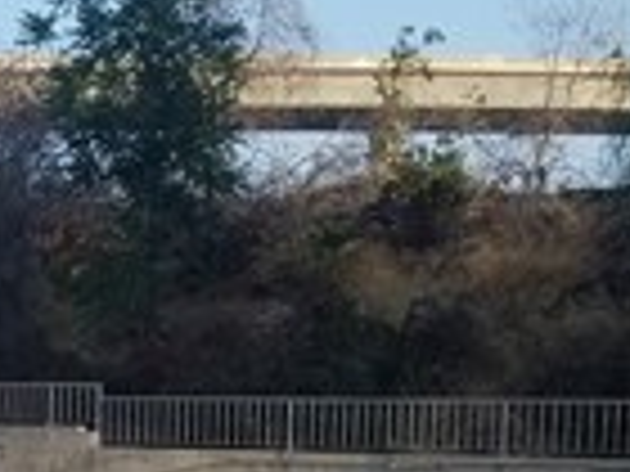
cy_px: 598
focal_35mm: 119
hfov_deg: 16.1
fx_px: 2166
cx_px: -72
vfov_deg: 12.1
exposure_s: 1/1128
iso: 50
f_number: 1.7
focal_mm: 4.2
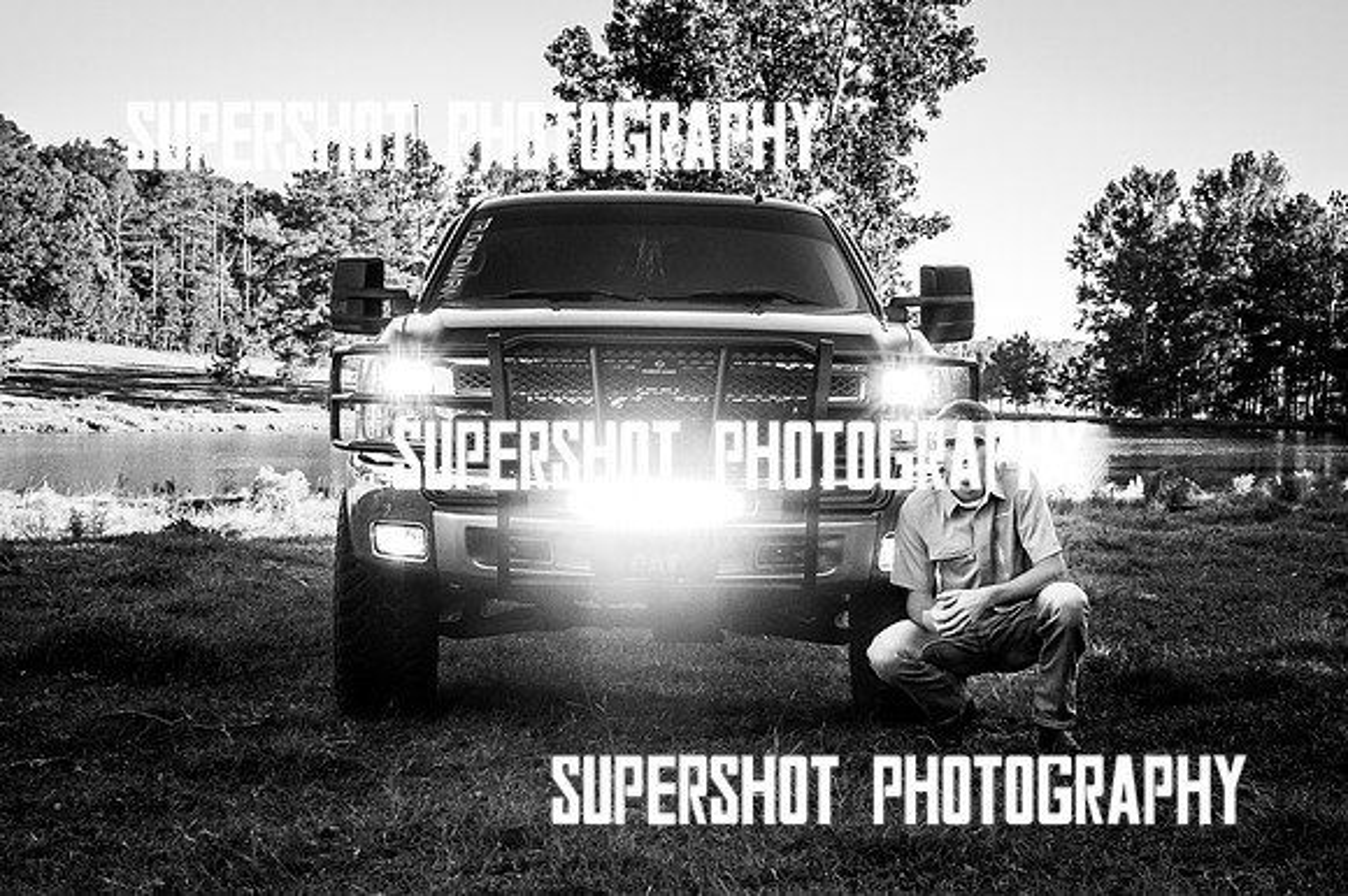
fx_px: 2310
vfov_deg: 22.0
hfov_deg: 32.5
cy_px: 504
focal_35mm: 62
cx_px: 602
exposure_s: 1/320
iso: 1250
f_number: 11
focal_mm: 32
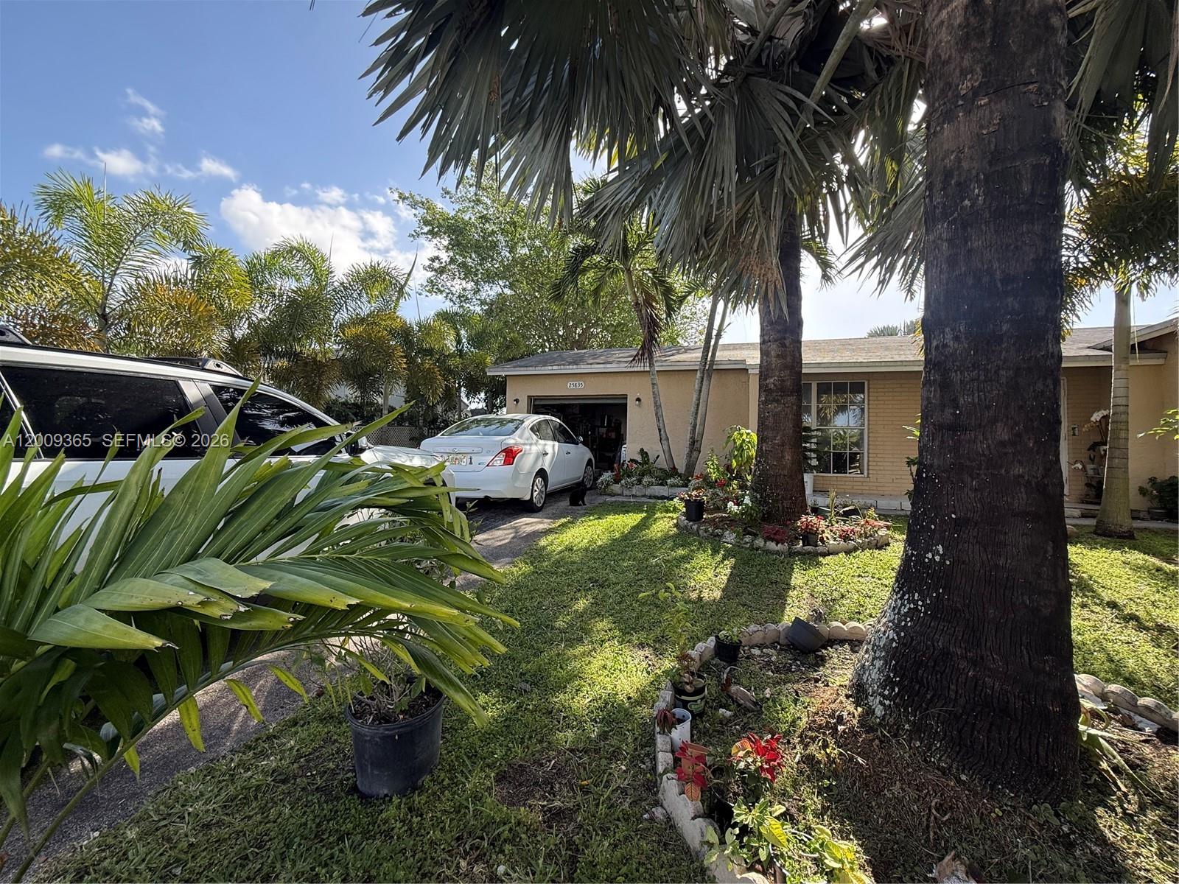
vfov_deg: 85.7
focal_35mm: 14
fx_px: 477
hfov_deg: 102.1
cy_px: 442
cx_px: 590
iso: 64
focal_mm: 2.22
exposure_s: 1/465
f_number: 2.2
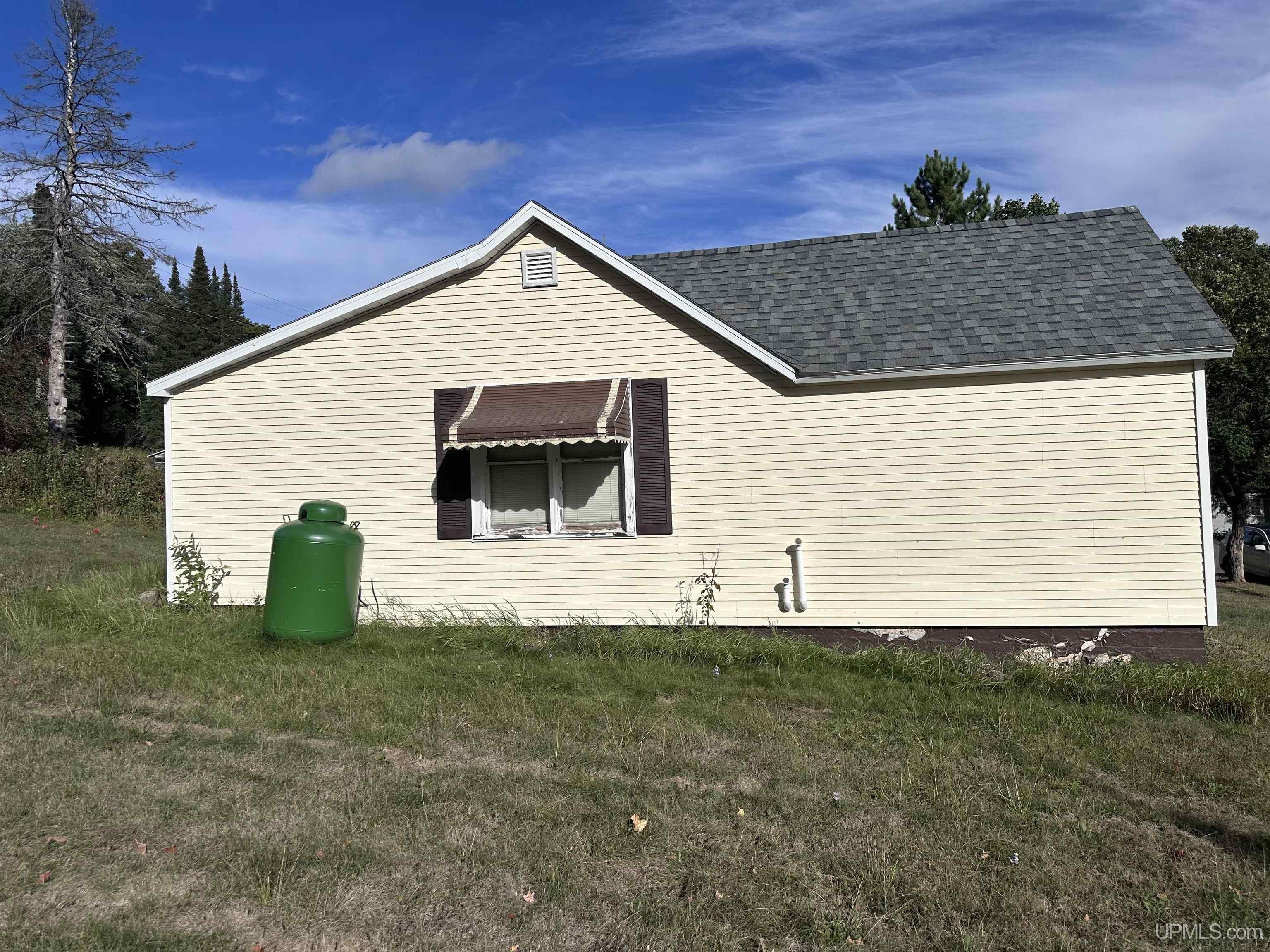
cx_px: 635
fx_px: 881
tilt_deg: +2.8
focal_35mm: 24
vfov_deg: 56.8
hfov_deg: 71.6
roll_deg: +0.8
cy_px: 476
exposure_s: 1/12048
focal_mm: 6.86
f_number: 1.78
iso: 80
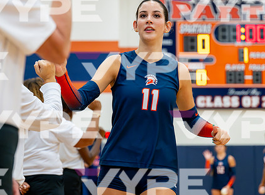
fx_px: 799
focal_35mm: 105
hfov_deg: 18.8
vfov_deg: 13.9
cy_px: 81
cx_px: 128
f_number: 2.8
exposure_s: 1/800
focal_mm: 70
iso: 3600
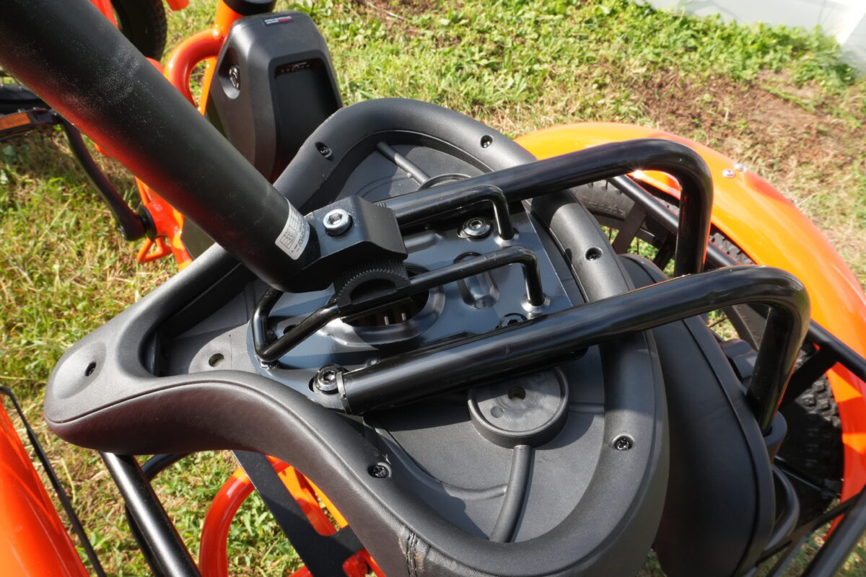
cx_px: 433
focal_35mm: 27
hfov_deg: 67.4
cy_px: 288
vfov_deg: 47.9
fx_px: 649
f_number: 16
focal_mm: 18
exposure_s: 1/60
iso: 640
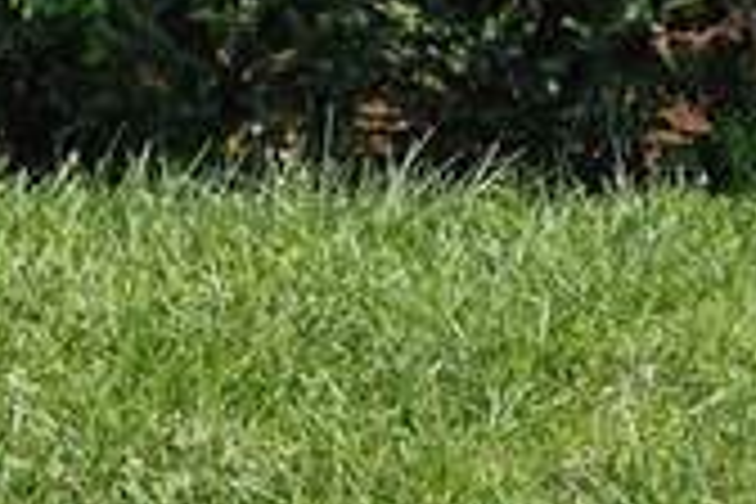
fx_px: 2642
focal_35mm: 126
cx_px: 1089
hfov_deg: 15.2
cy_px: -515
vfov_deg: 10.1
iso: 400
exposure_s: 1/1600
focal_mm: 11
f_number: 4
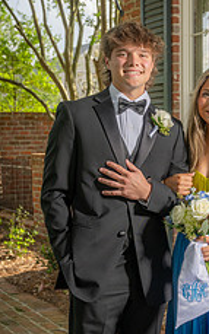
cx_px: 191
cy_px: 233
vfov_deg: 26.3
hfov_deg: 16.5
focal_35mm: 78
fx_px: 711
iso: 100
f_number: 5.6
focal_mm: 39
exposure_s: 1/160
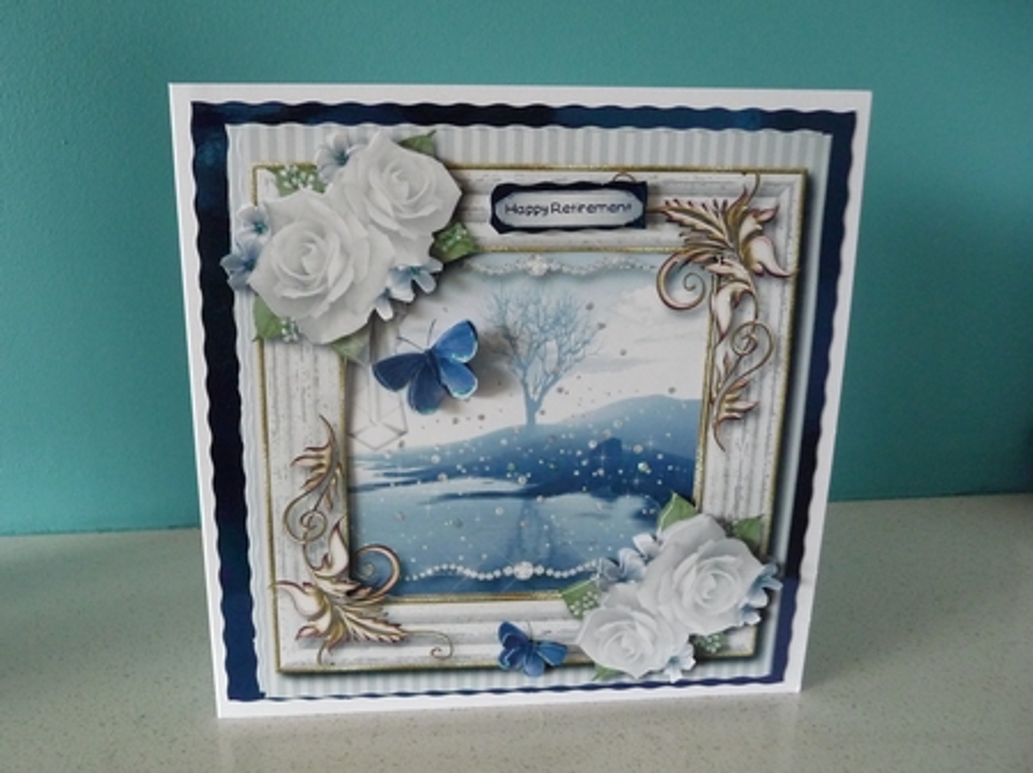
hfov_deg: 63.5
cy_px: 386
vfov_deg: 49.7
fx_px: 835
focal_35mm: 28
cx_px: 516
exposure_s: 1/30
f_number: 3.3
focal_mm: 4.7
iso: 400
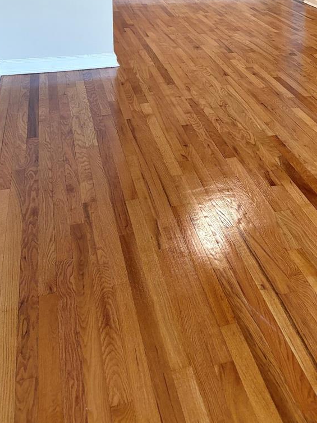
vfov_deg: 33.2
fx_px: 648
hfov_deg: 26.5
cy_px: 1
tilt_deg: -9.5
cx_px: 290
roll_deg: -1.1
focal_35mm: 53
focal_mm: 5.96
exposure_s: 1/60
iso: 64
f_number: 1.6
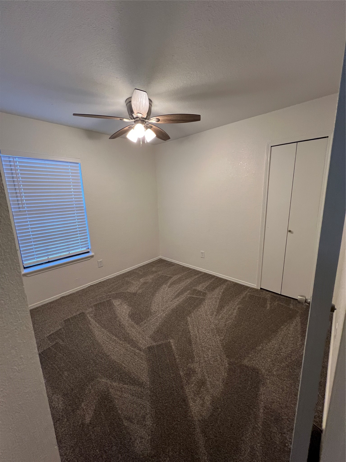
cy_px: 231
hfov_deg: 89.9
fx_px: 173
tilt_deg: -9.5
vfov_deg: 106.2
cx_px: 173
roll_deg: +1.2
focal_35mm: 13
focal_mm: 1.57
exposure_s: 1/120
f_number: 1.8
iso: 200
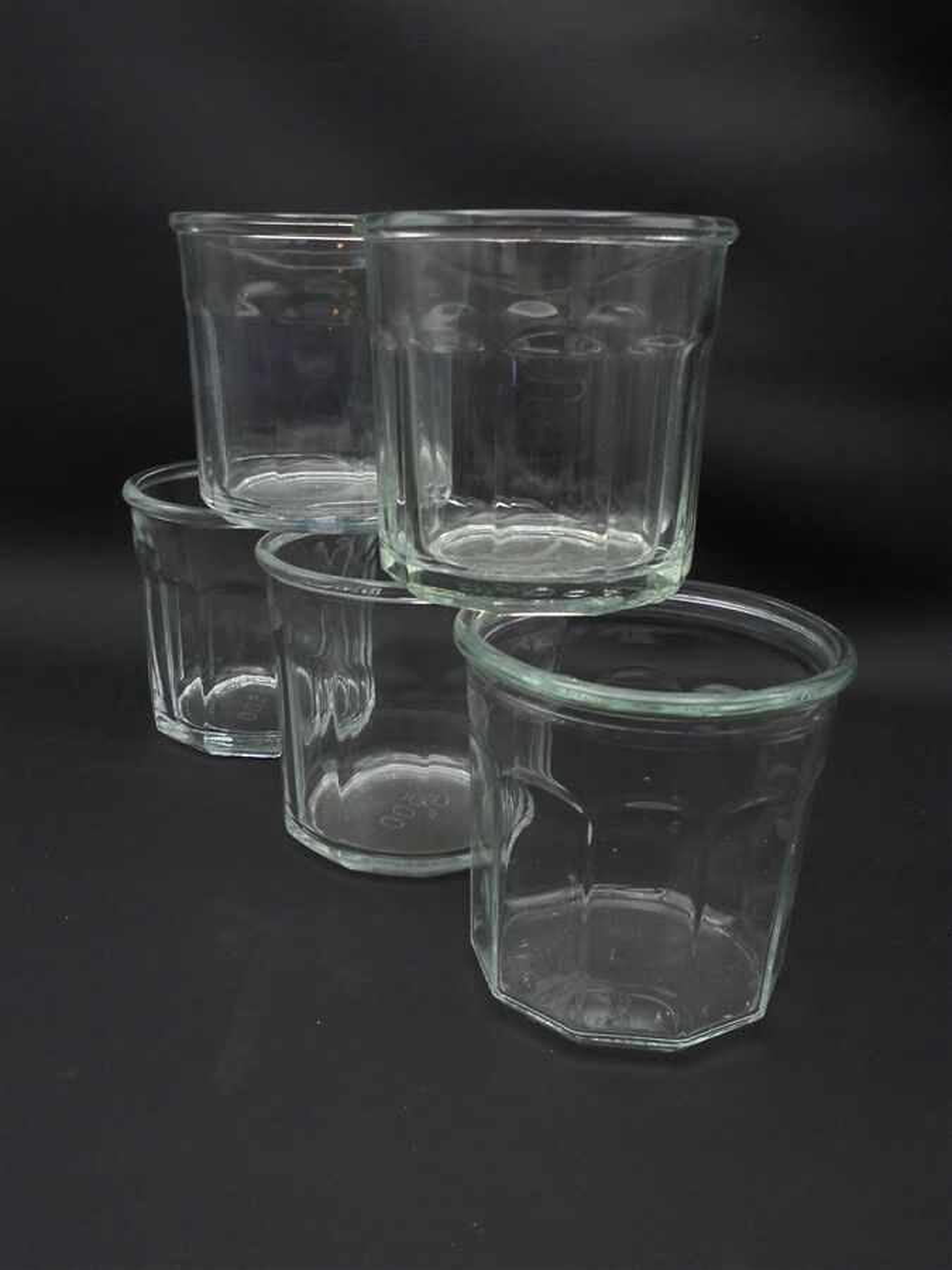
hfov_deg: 41.8
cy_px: 635
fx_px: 1247
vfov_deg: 54.0
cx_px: 476
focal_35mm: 34
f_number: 4
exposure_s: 1/30
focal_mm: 6.1
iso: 160
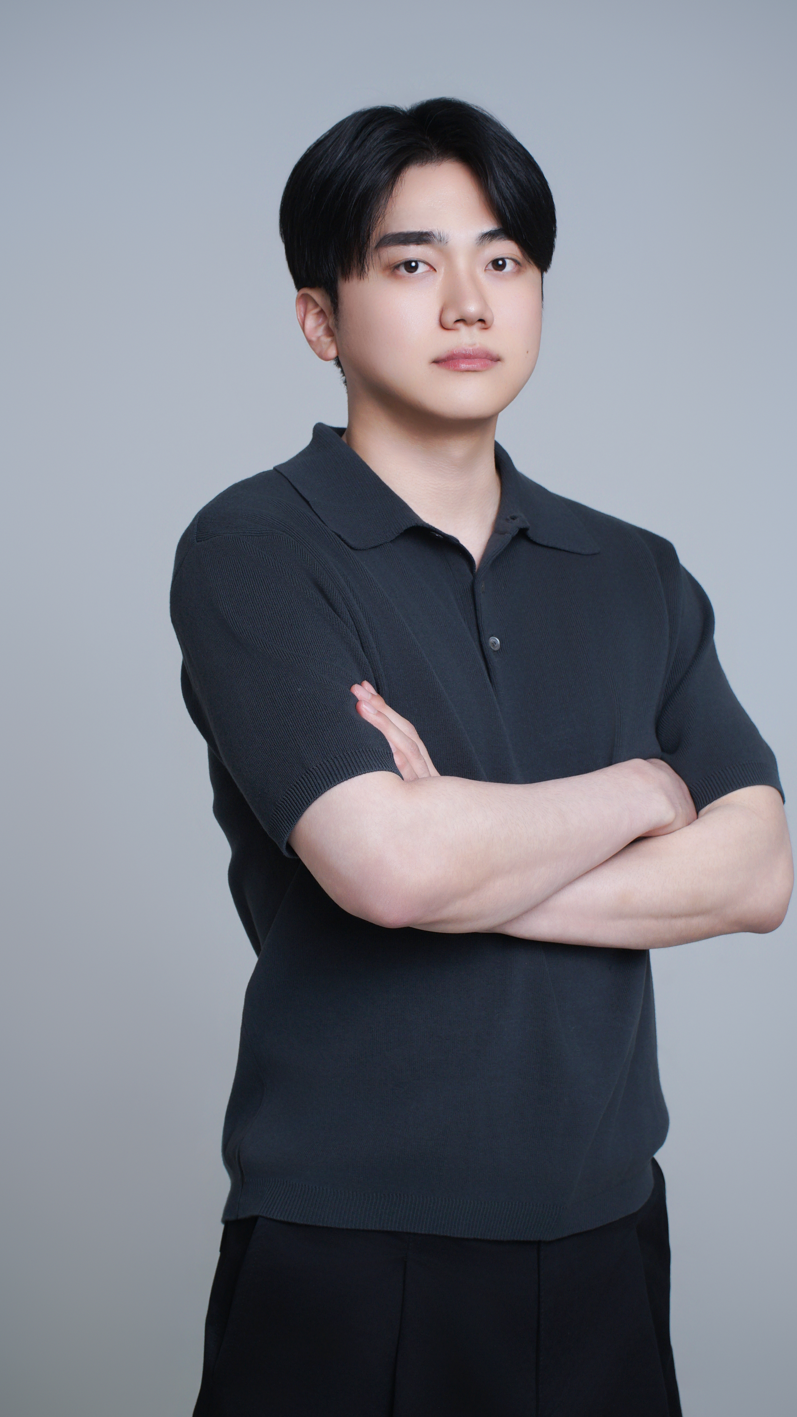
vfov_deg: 32.8
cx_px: 449
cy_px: 762
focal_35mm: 64
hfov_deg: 18.8
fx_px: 2404
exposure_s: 1/160
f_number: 7.1
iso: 320
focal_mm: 54
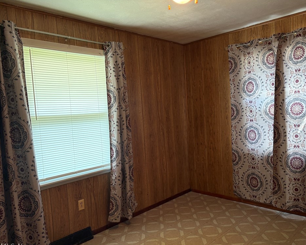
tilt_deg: -2.6
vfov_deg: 51.5
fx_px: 254
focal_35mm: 28
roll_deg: +3.8
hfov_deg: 62.1
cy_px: 125
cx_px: 168
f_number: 1.6
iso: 125
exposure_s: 1/60
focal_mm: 5.96
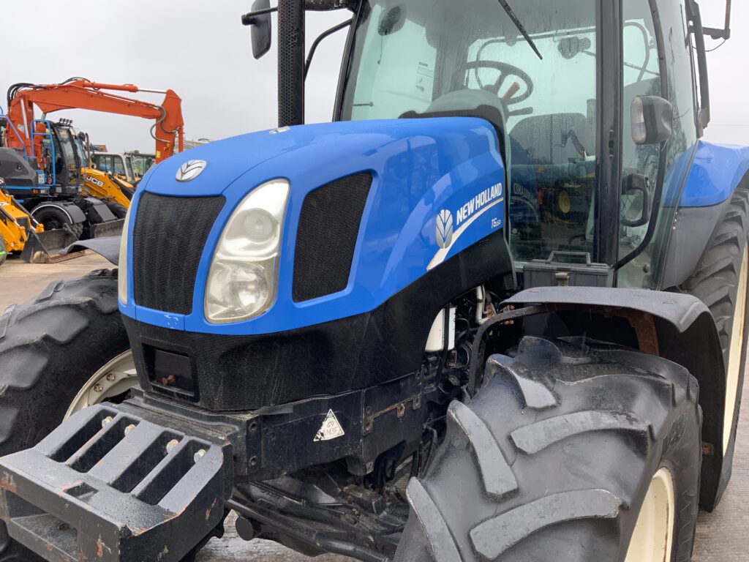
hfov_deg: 61.7
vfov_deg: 48.2
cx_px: 374
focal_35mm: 29
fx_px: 627
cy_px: 281
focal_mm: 3
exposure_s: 1/286
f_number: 1.8
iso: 16
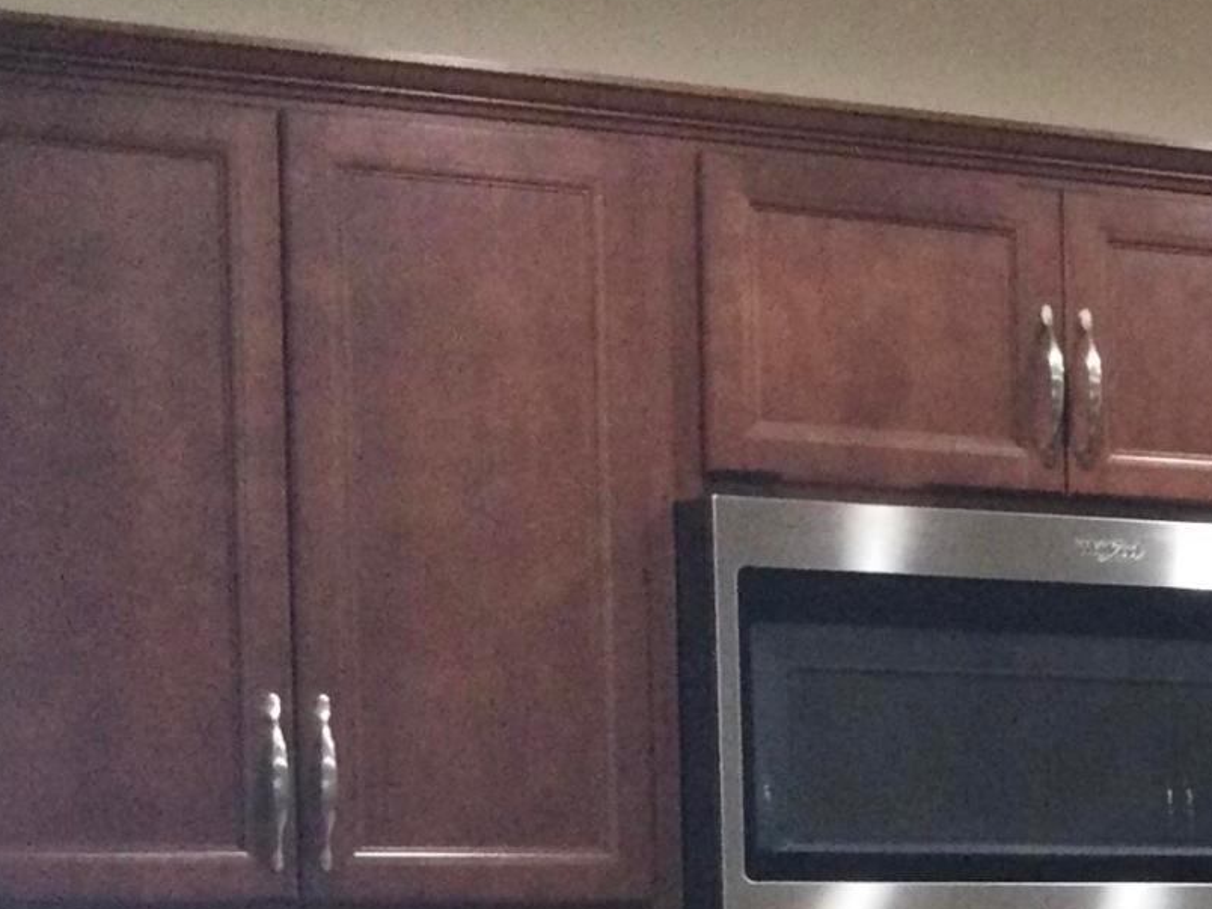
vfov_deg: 13.0
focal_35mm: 111
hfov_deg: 16.1
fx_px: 3886
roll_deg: -2.6
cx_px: 1872
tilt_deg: -5.2
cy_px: 1099
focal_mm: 3.3
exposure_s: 1/30
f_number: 2.4
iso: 125
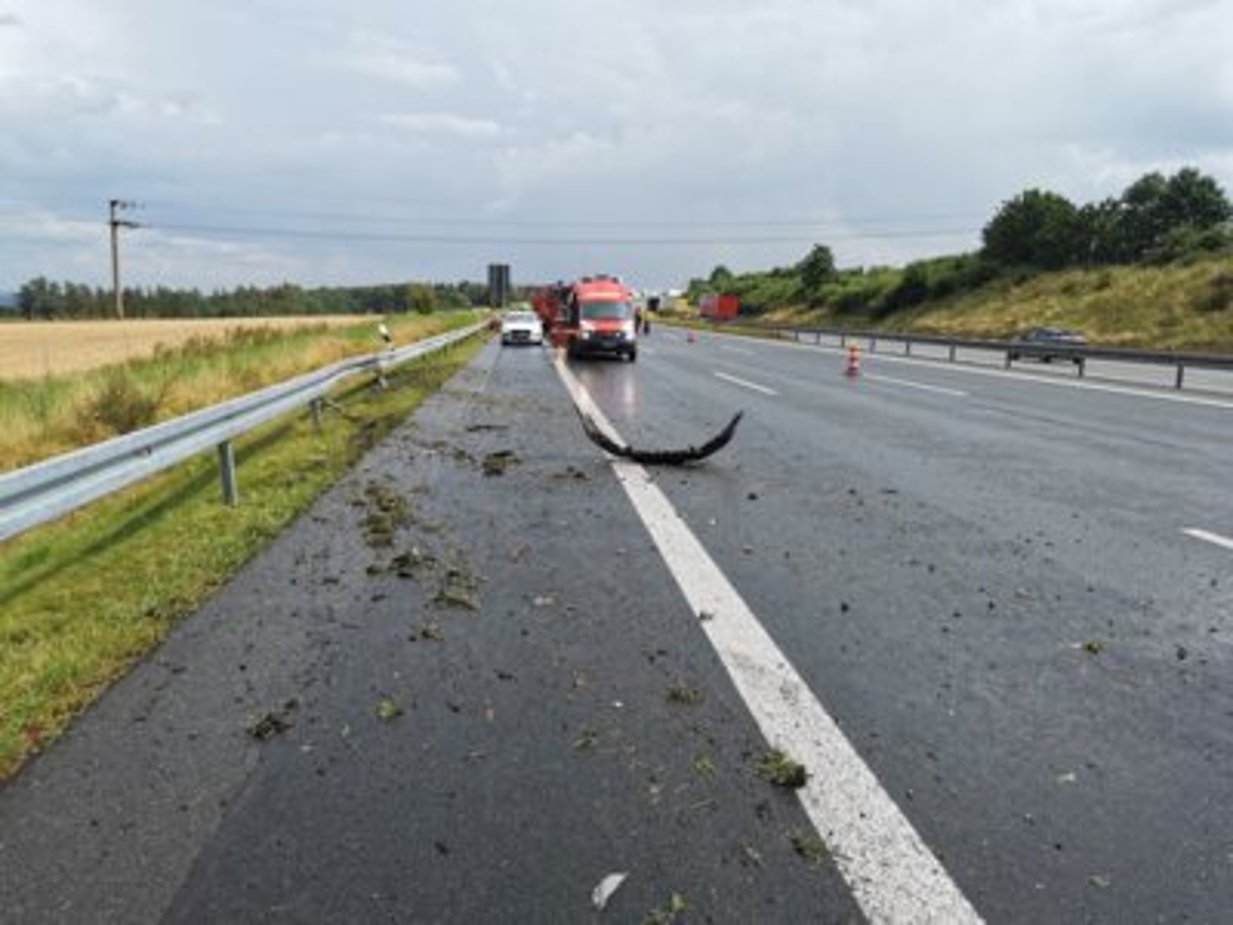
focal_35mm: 27
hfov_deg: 65.3
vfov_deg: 51.4
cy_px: 462
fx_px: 962
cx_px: 616
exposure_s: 1/2309
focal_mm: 5.58
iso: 50
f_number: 1.8
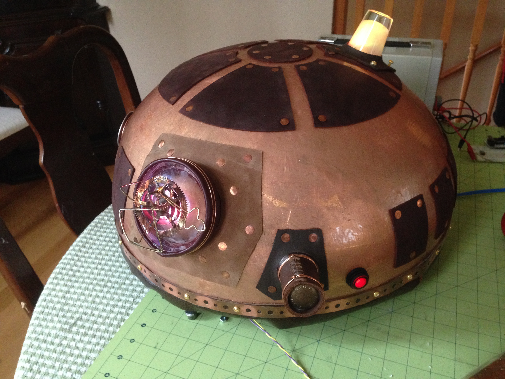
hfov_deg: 55.4
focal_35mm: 33
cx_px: 252
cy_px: 190
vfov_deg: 42.9
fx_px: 481
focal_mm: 4.12
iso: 400
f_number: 2.4
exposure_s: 1/20
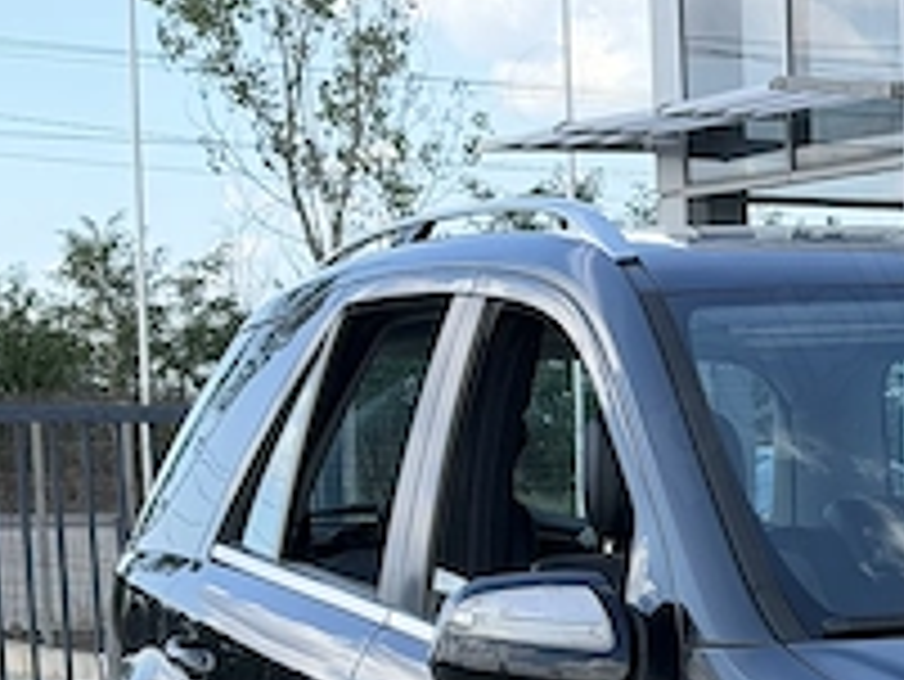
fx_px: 3737
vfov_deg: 10.1
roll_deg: +0.4
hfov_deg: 13.2
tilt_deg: -8.9
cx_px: 1241
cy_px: 995
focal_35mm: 143
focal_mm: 6.76
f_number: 1.78
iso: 80
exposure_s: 1/1642
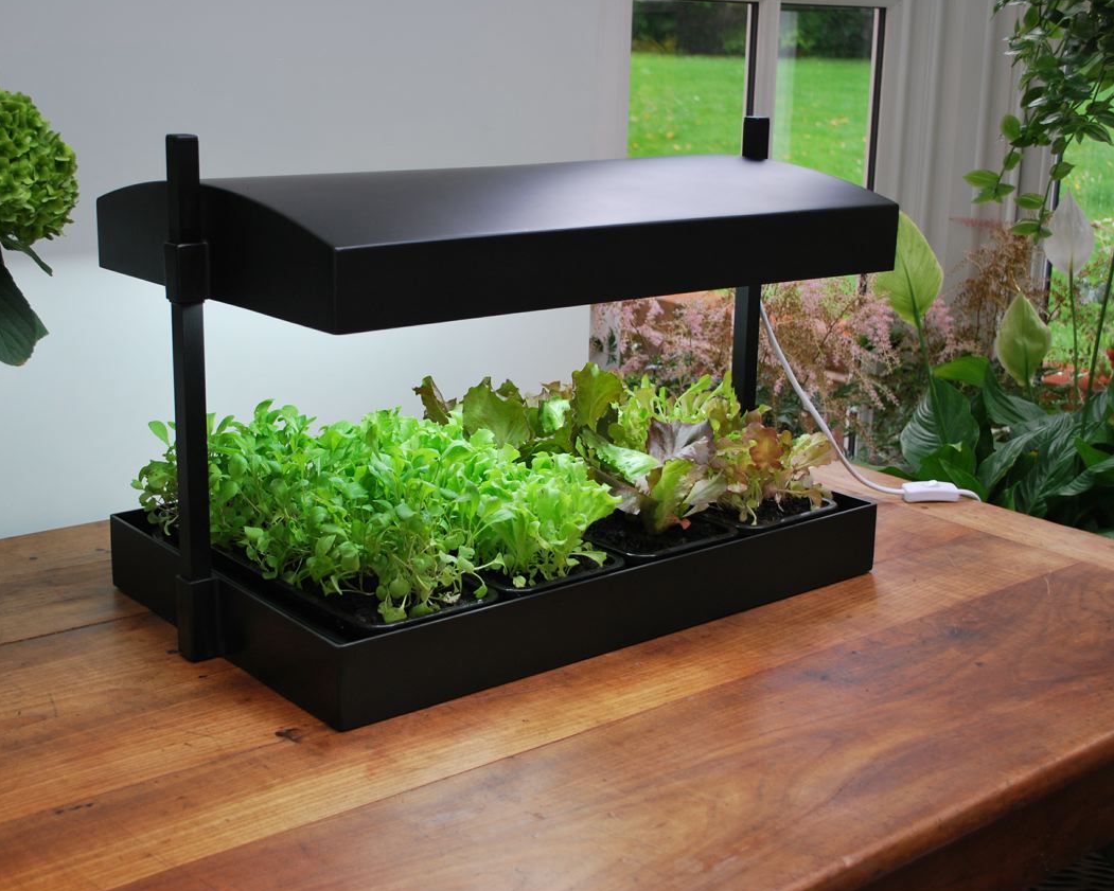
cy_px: 443
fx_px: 1583
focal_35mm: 48
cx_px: 503
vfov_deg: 31.5
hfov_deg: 38.7
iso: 200
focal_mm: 28
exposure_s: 1/50
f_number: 4.5
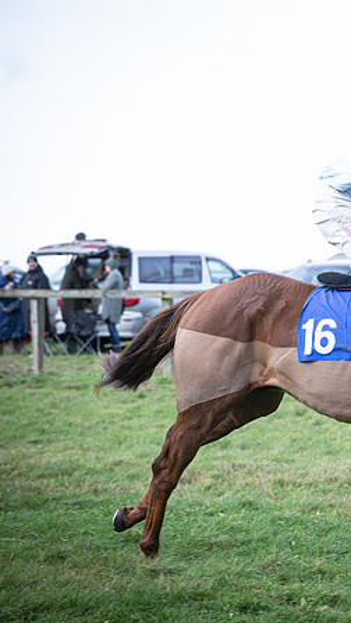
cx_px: 432
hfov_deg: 8.8
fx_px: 2246
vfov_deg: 15.8
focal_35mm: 136
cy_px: 312
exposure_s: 1/800
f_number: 4
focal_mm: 86
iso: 400
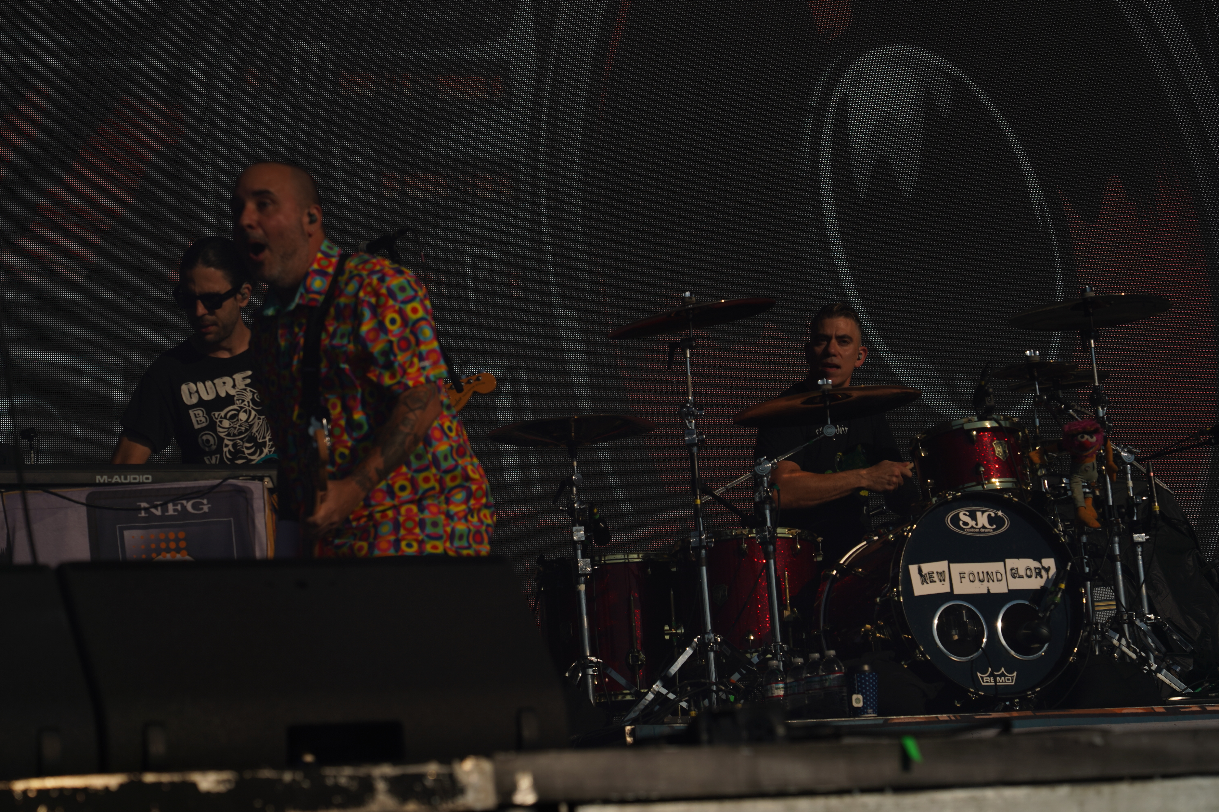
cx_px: 610
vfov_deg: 13.0
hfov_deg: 19.5
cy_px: 406
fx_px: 3555
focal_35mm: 105
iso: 100
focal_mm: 105
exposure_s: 1/1600
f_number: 8
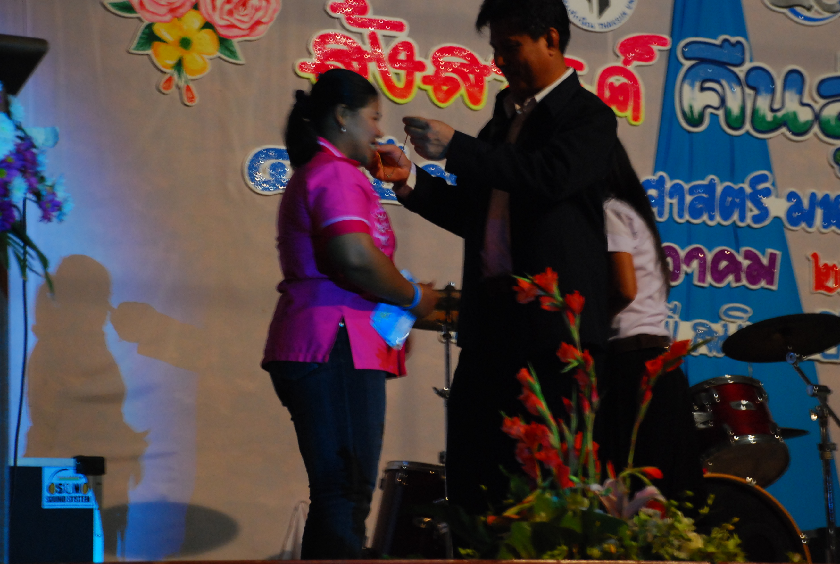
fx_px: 2713
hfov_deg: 17.6
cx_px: 455
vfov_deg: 11.9
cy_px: 267
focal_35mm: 116
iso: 800
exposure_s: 1/20
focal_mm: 70
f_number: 5.6
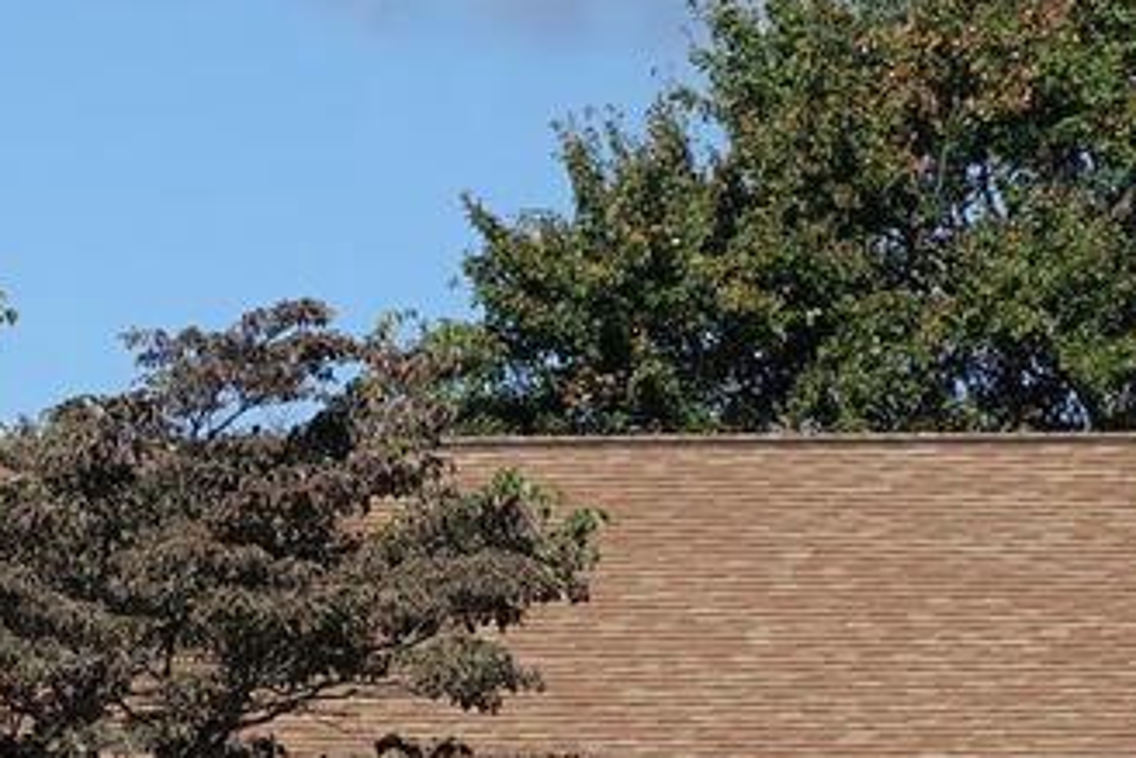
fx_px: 10954
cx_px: -644
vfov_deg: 4.0
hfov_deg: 5.9
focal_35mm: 347
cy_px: 907
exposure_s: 1/1000
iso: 100
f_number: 4.5
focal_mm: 28.91
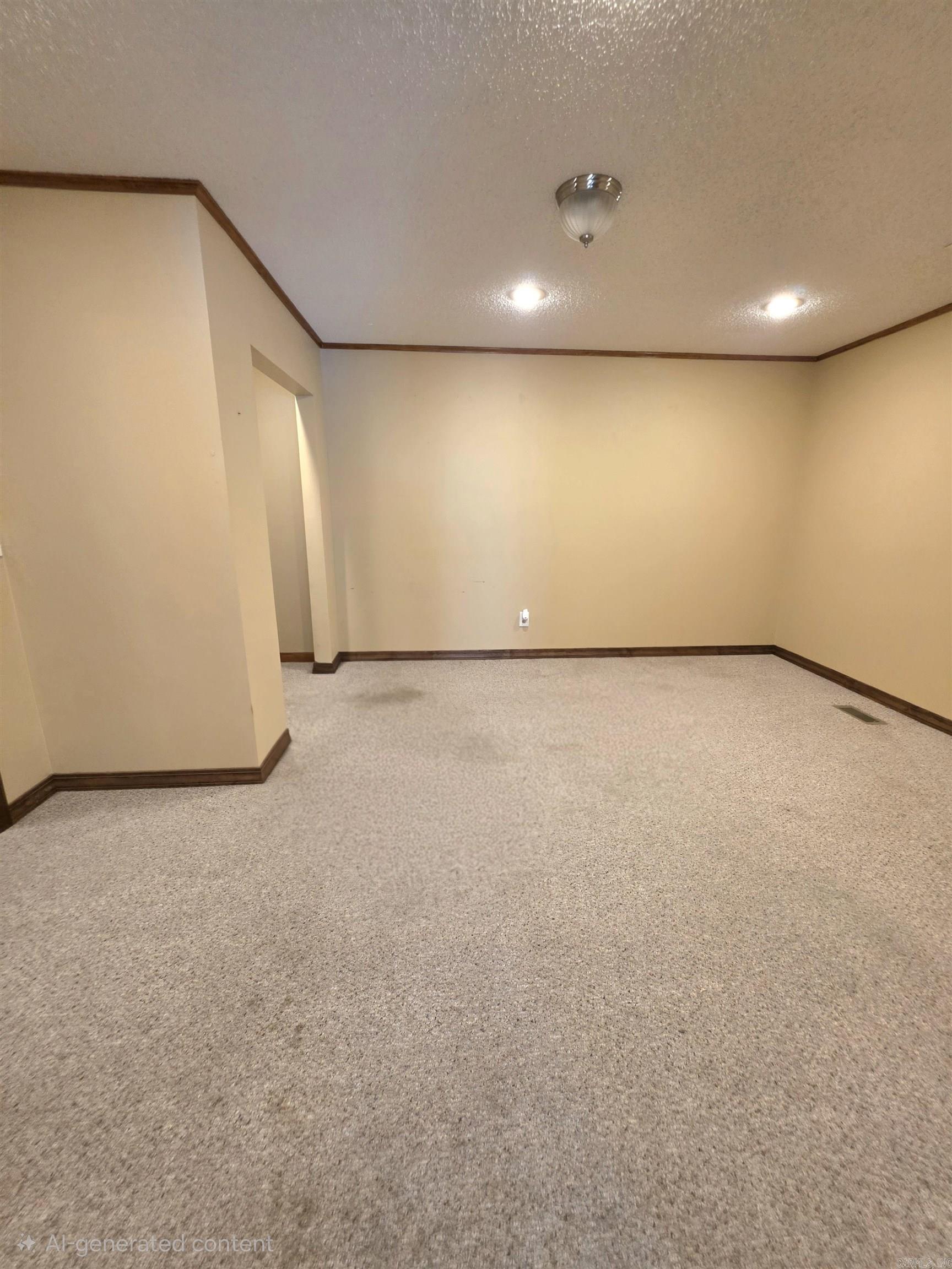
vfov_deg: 106.2
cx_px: 476
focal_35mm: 13
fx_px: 477
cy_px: 634
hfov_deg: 89.9
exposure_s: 1/60.2
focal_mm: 2.2
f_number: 1.9
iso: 250
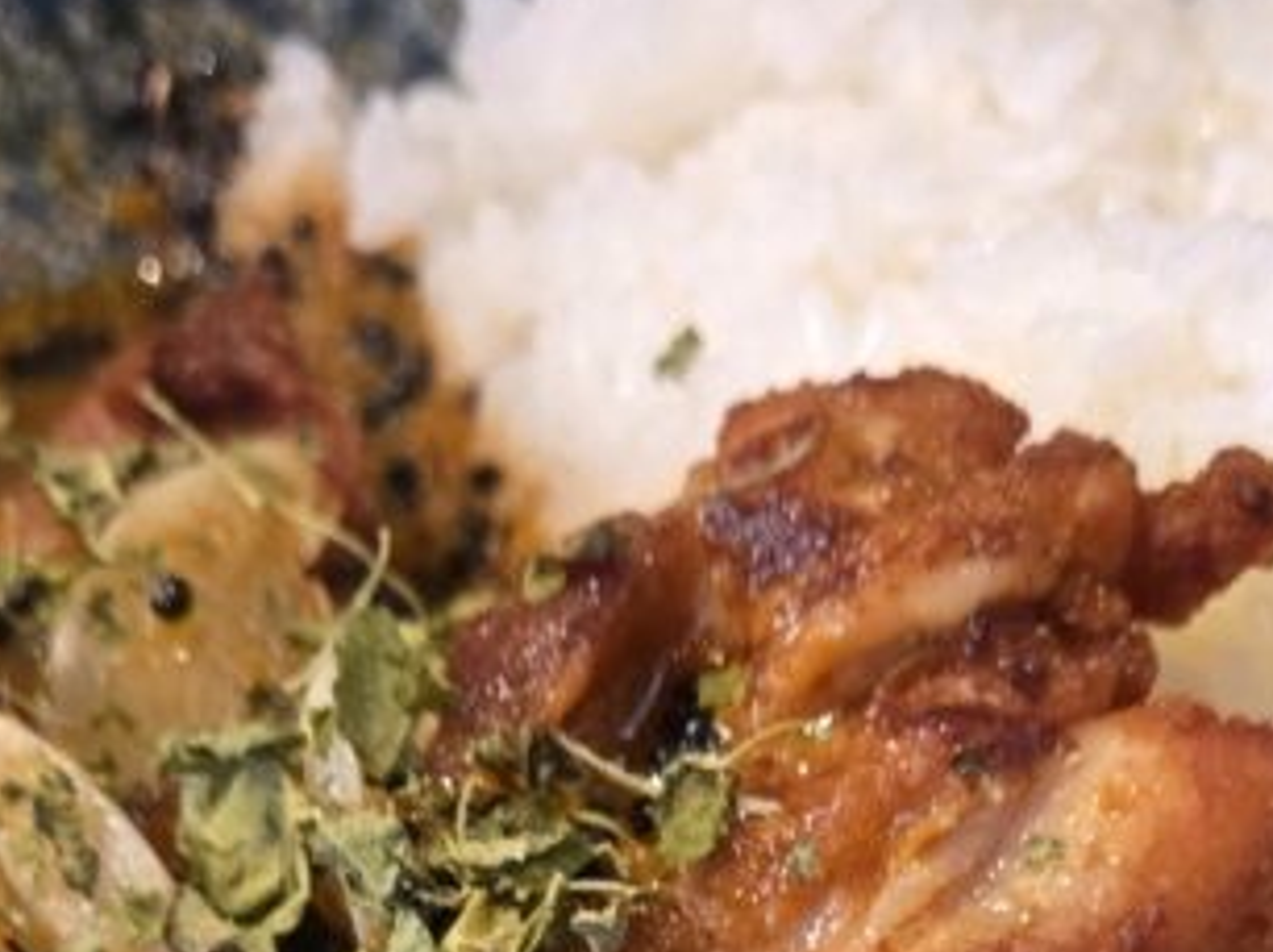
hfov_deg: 25.4
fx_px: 2829
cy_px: 1505
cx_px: 632
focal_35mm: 77
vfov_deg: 17.0
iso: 400
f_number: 1.8
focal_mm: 5.4
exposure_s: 1/30
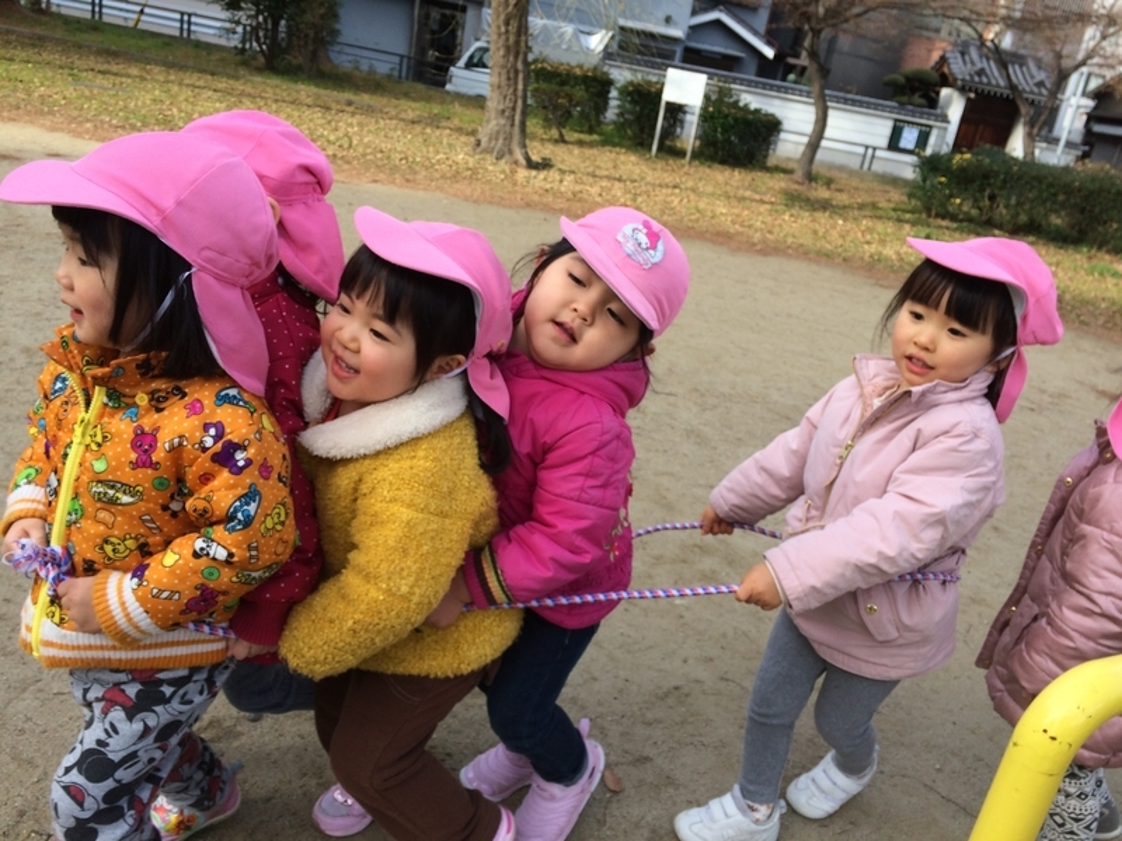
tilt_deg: -20.9
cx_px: 561
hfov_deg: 61.7
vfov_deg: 48.2
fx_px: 940
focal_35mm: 29
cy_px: 420
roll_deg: -9.5
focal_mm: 4.15
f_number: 2.2
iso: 32
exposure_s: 1/488
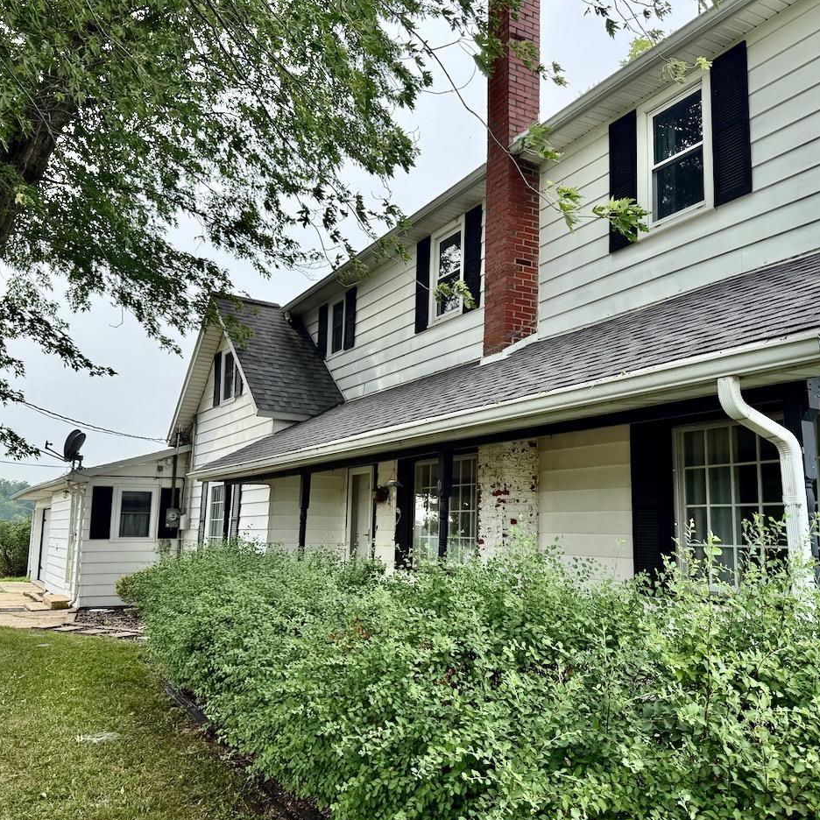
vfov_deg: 55.6
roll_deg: -0.9
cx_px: 433
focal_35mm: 29
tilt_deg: +8.5
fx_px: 777
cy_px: 412
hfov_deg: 55.6
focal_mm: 6.76
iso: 100
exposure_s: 1/1901
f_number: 1.78
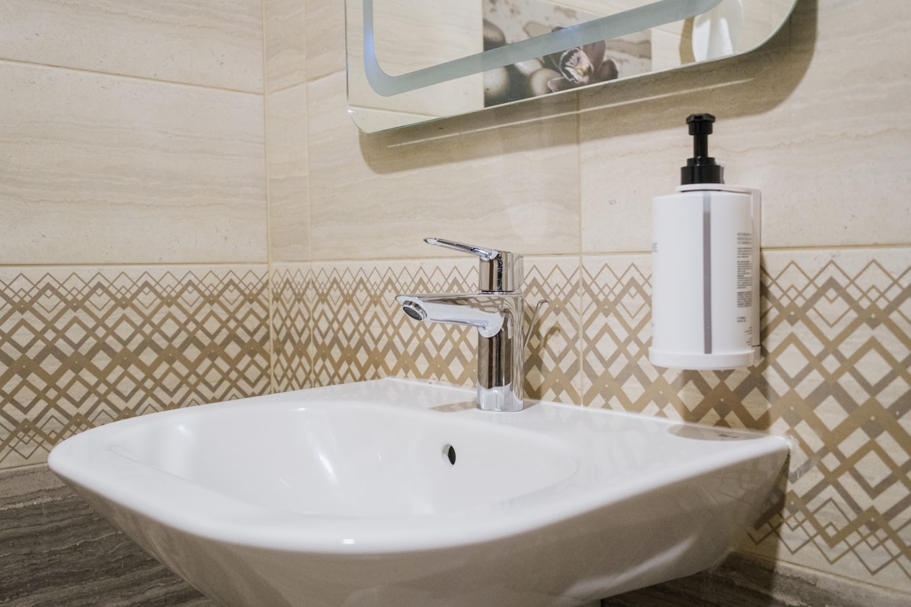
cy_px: 304
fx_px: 860
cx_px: 456
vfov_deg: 38.9
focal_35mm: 34
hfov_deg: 55.8
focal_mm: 22.9
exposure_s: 1/40
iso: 2500
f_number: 4
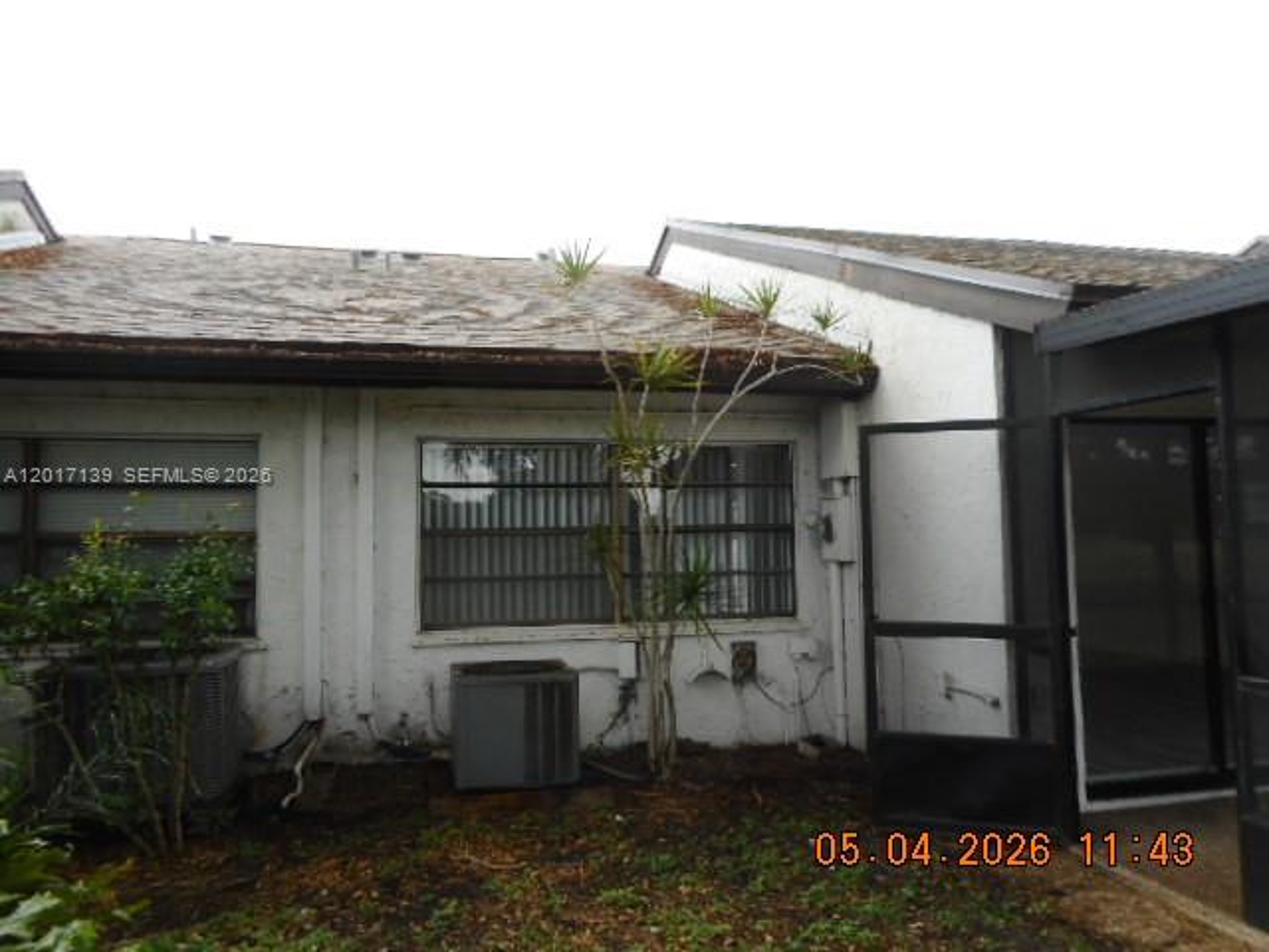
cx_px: 634
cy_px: 476
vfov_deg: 54.9
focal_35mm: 25
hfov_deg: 69.4
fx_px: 916
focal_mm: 4.5
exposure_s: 1/160
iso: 80
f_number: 3.7
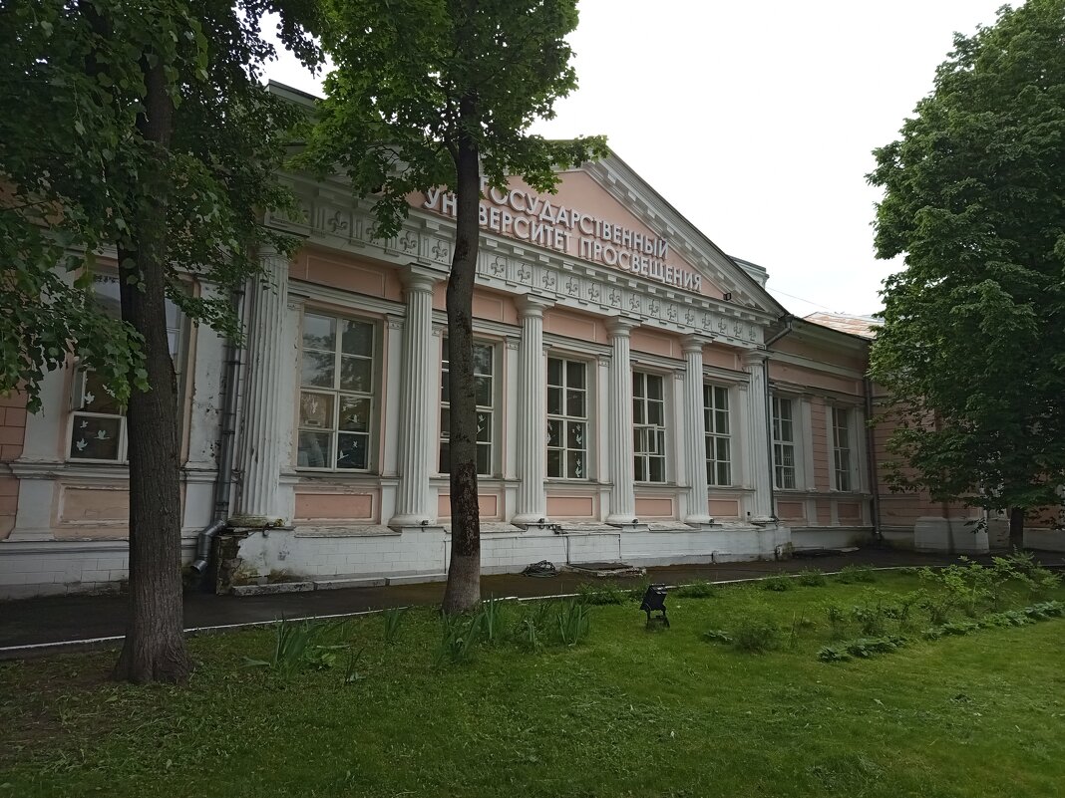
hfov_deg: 71.6
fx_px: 738
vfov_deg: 56.8
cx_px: 532
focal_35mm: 24
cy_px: 399
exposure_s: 1/183
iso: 51
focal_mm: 5.24
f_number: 1.7
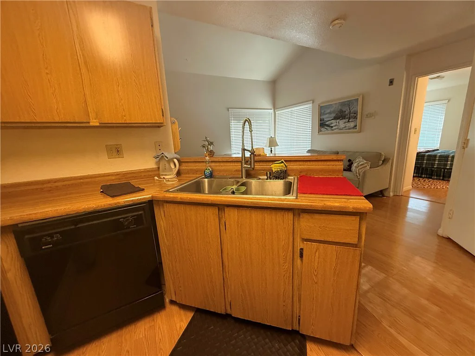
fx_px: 192
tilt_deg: -11.6
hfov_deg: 102.1
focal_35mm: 14
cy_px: 178
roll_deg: +2.5
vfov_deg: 85.7
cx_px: 238
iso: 320
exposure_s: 1/60
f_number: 2.2
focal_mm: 2.22
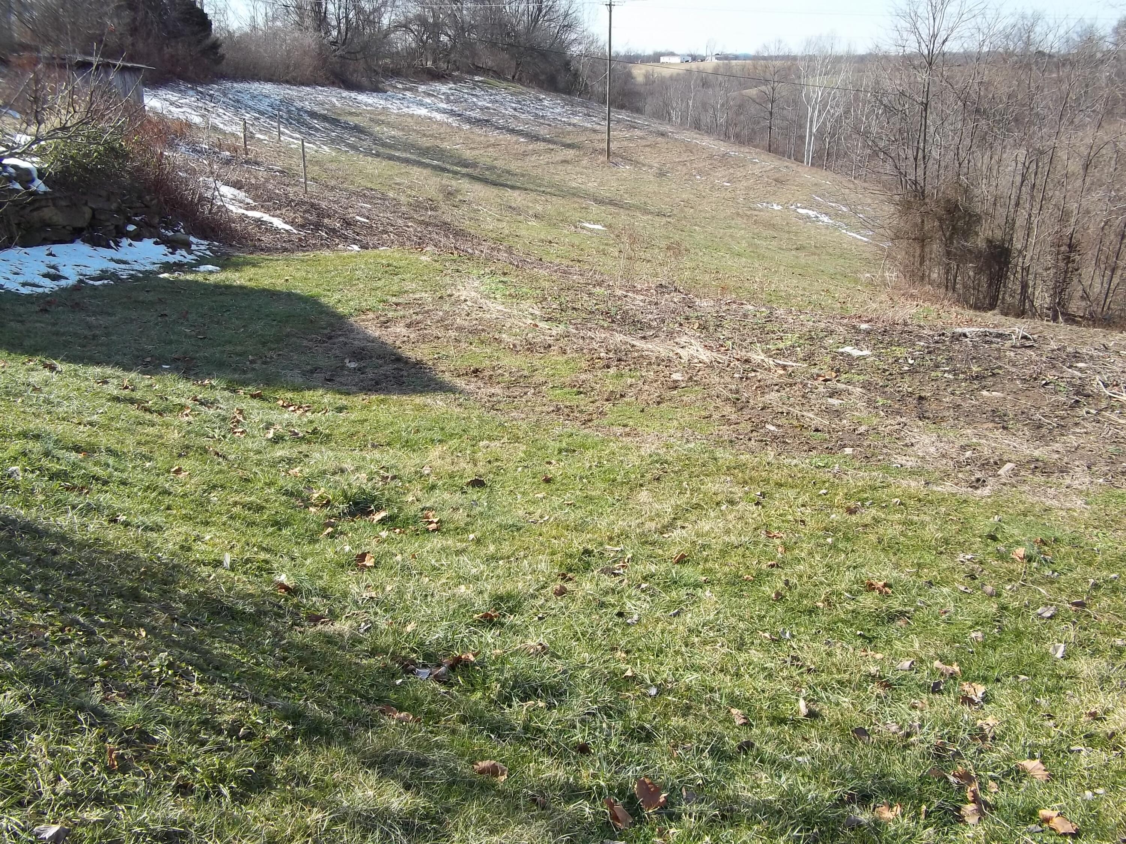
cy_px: 422
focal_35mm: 32
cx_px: 563
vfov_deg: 44.2
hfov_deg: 56.8
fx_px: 1041
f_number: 5.5
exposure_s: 1/200
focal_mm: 5.7
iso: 80
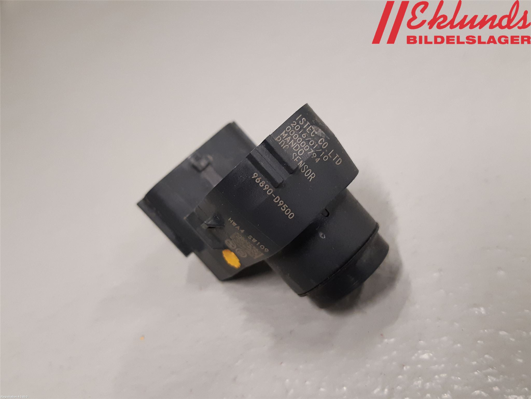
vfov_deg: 53.1
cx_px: 266
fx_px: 399
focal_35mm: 26
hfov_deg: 67.3
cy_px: 200
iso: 200
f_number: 1.7
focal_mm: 3.93
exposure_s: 1/50
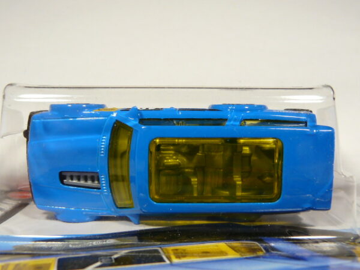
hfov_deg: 50.1
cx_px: 180
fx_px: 385
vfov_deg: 38.7
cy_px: 135
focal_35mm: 37
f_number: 2.8
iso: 100
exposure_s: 1/50
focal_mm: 4.6
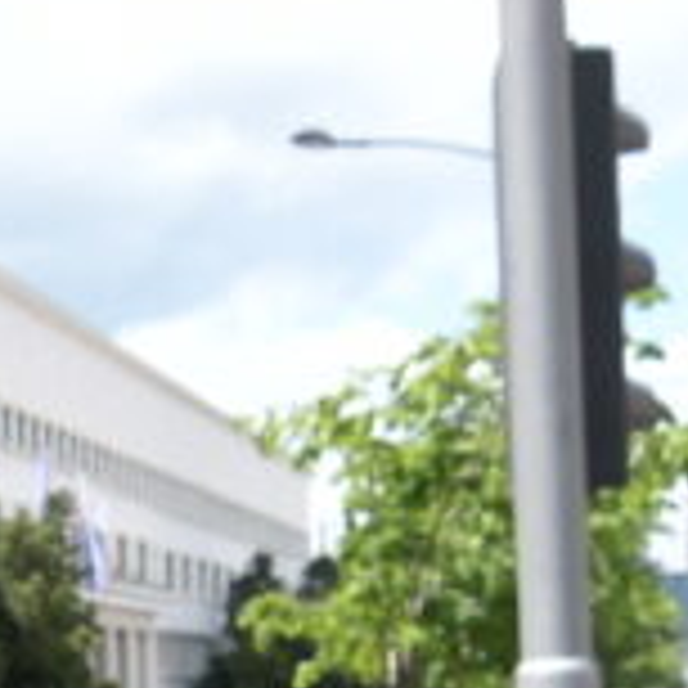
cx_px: -94
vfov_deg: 17.9
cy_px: 893
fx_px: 2046
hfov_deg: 18.3
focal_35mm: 91
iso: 200
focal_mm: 11
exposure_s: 1/800
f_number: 5
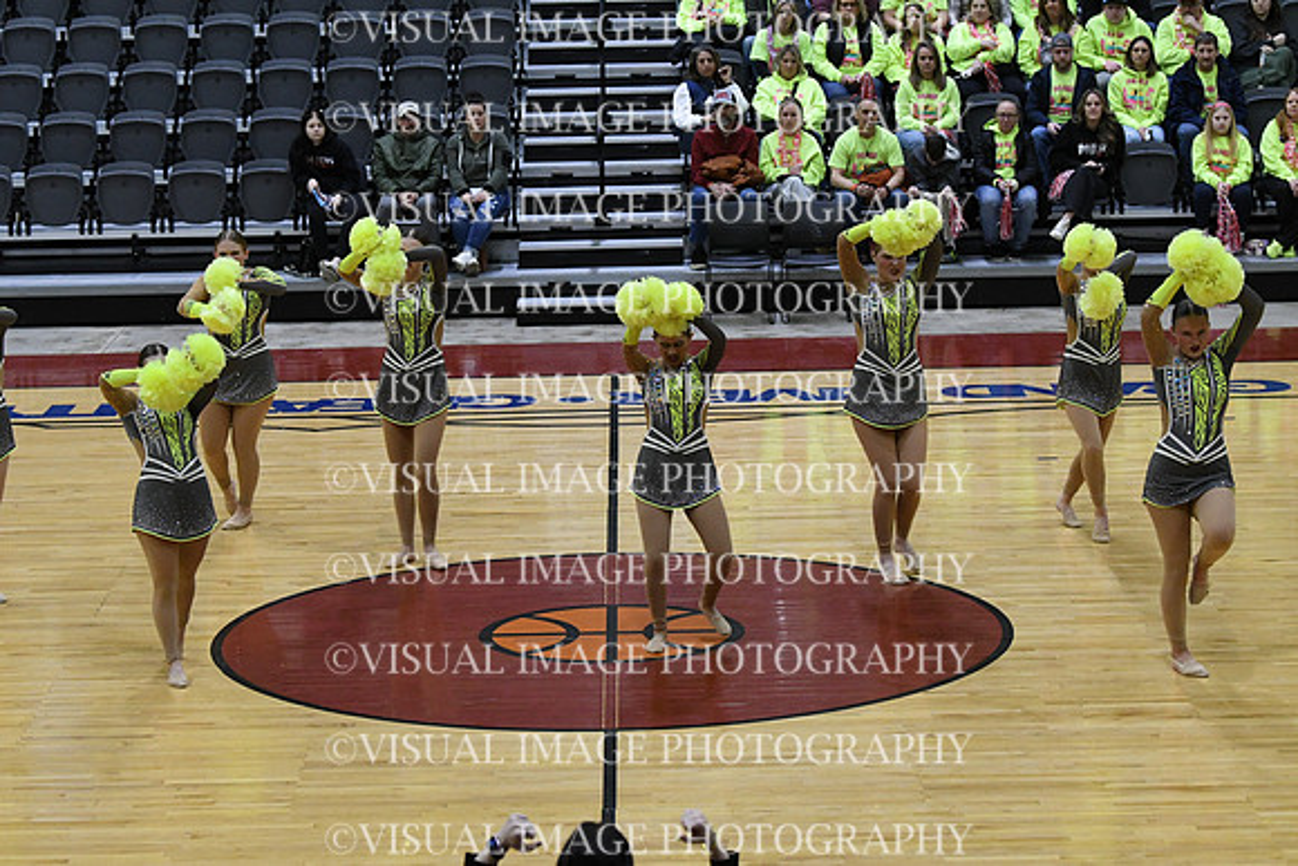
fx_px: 3787
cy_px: 433
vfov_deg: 13.0
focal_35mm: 105
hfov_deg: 19.5
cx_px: 649
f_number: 4
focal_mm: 70
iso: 4000
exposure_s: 1/500
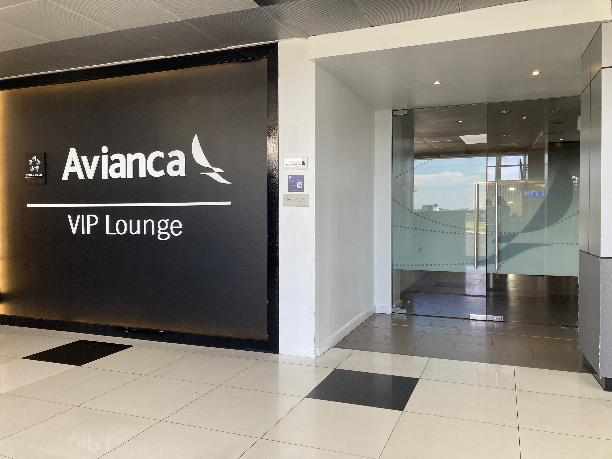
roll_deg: -0.2
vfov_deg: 49.7
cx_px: 306
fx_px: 495
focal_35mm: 28
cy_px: 230
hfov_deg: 63.4
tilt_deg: -0.6
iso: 50
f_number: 1.8
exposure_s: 1/60
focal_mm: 3.99
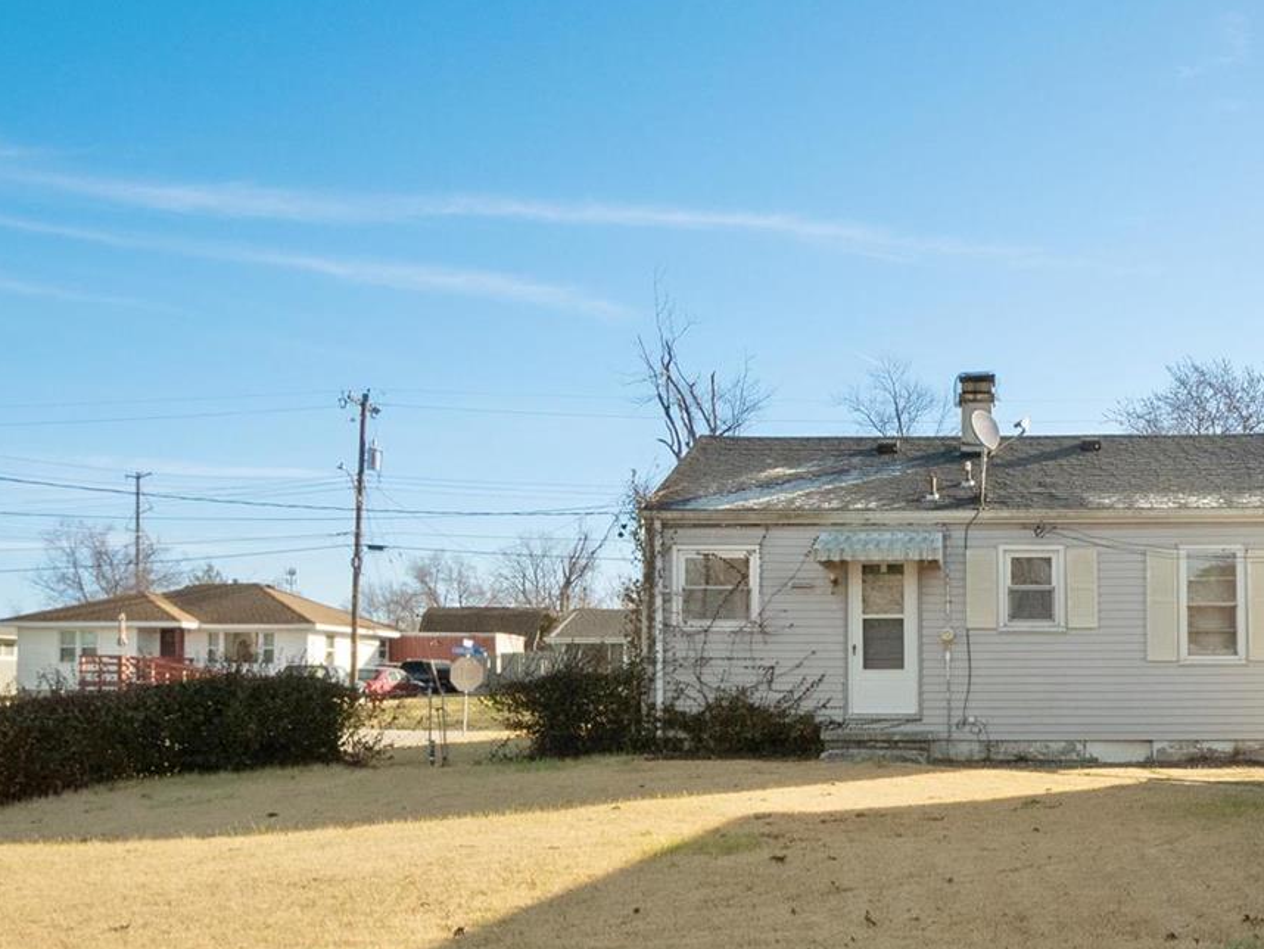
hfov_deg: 42.8
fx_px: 1571
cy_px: 616
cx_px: 913
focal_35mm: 43
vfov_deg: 33.4
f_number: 8
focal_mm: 12
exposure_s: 1/640
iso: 400
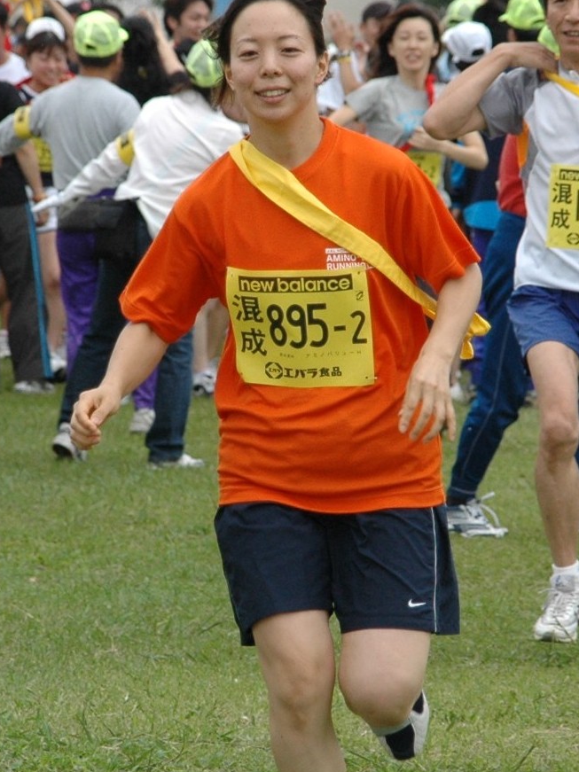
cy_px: 419
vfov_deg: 6.0
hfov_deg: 4.5
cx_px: 336
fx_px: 7384
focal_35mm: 331
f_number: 6
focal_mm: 116
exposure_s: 1/640
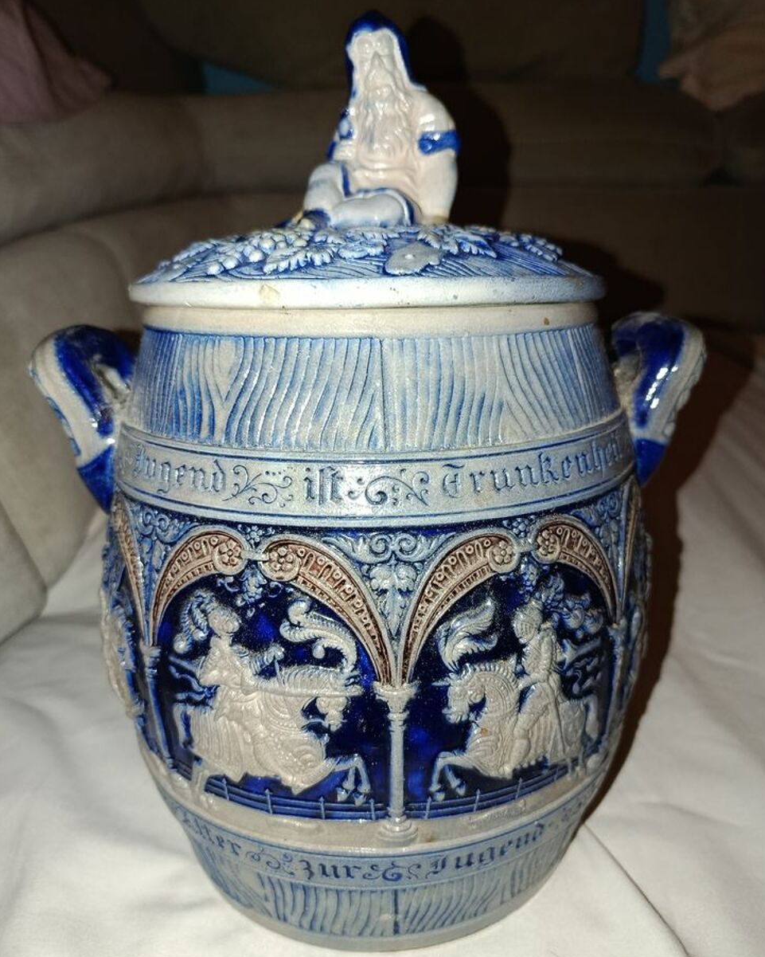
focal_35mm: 26
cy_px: 490
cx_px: 396
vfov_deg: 66.0
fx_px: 736
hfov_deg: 54.9
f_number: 1.7
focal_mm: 5.24
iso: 620
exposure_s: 1/50
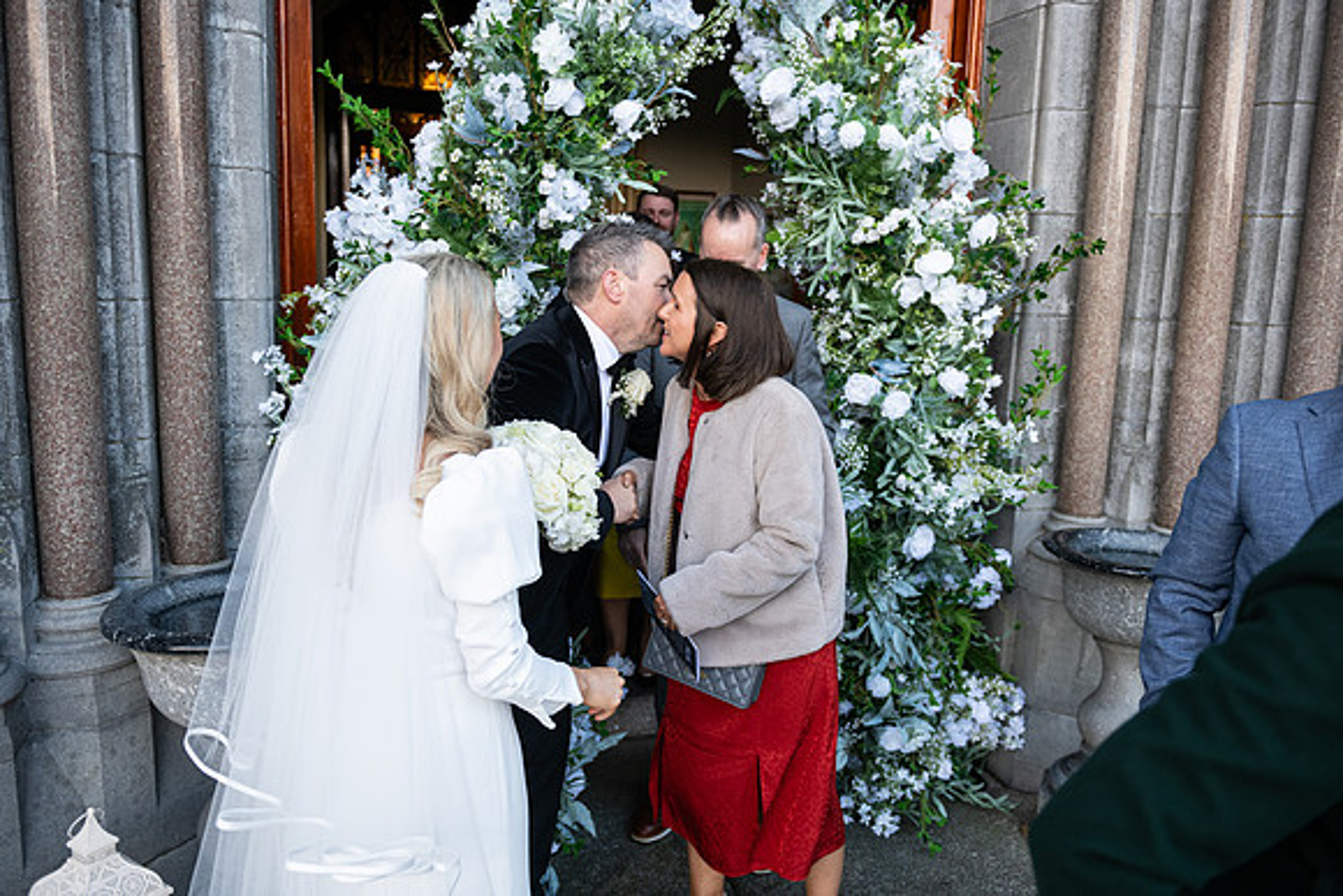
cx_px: 672
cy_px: 448
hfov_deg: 67.4
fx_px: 1007
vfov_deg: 48.0
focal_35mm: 27
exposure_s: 1/800
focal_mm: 27
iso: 500
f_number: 3.5
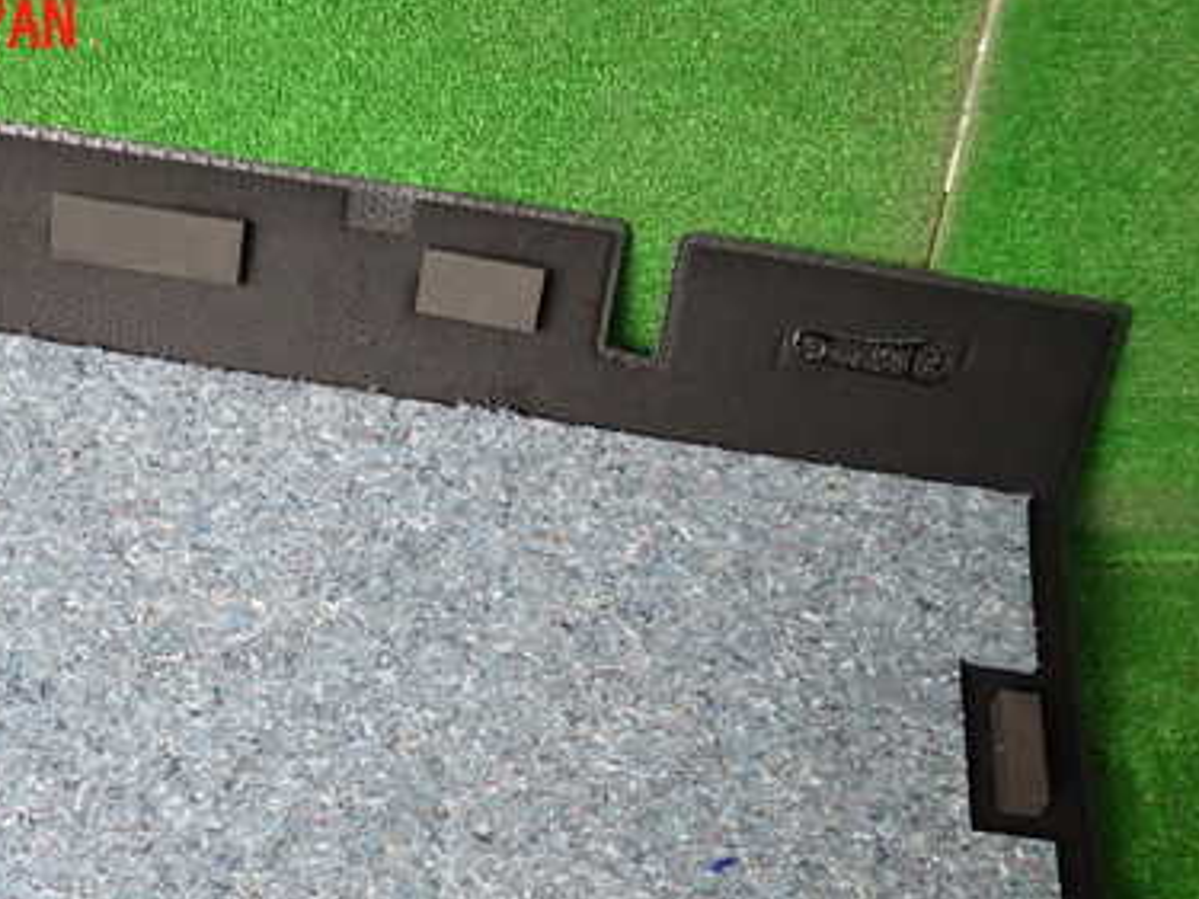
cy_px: 707
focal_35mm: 48
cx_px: 454
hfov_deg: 39.4
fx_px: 1662
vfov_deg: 29.6
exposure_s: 1/30
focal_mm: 5.4
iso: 200
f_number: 2.3
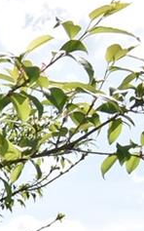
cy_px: 658
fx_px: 1495
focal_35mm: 238
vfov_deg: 7.8
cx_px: -426
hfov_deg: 5.0
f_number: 11
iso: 100
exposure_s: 1/200
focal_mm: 18
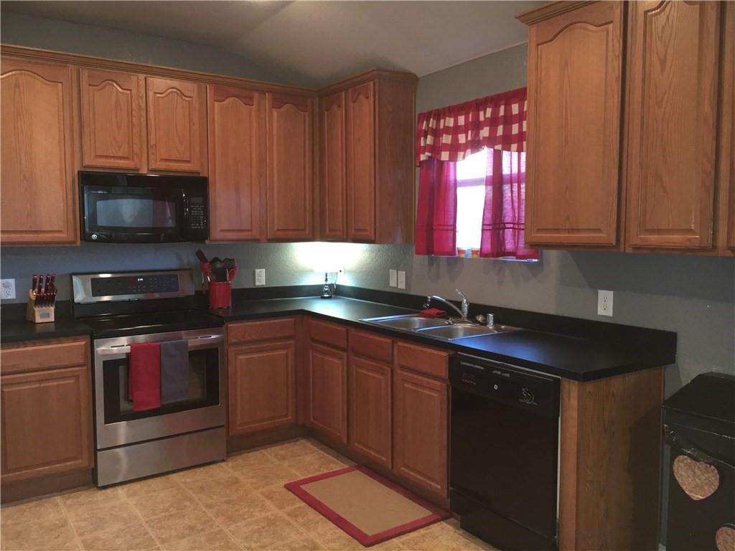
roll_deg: -0.1
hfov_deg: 61.7
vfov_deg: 48.2
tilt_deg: -4.2
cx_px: 368
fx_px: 616
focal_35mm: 29
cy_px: 276
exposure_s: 1/16
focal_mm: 4.15
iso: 125
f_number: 2.2
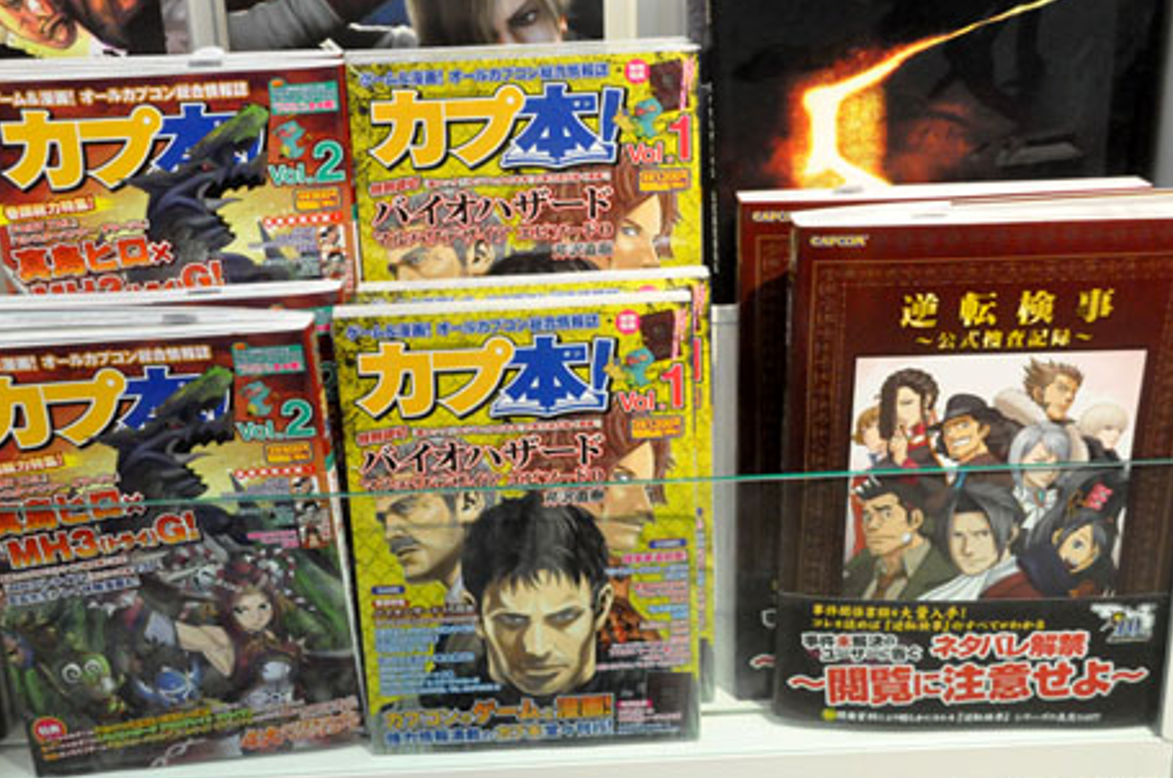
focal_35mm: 54
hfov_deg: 36.9
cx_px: 598
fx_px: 1757
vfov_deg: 25.0
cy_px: 389
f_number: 8
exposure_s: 1/250
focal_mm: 32
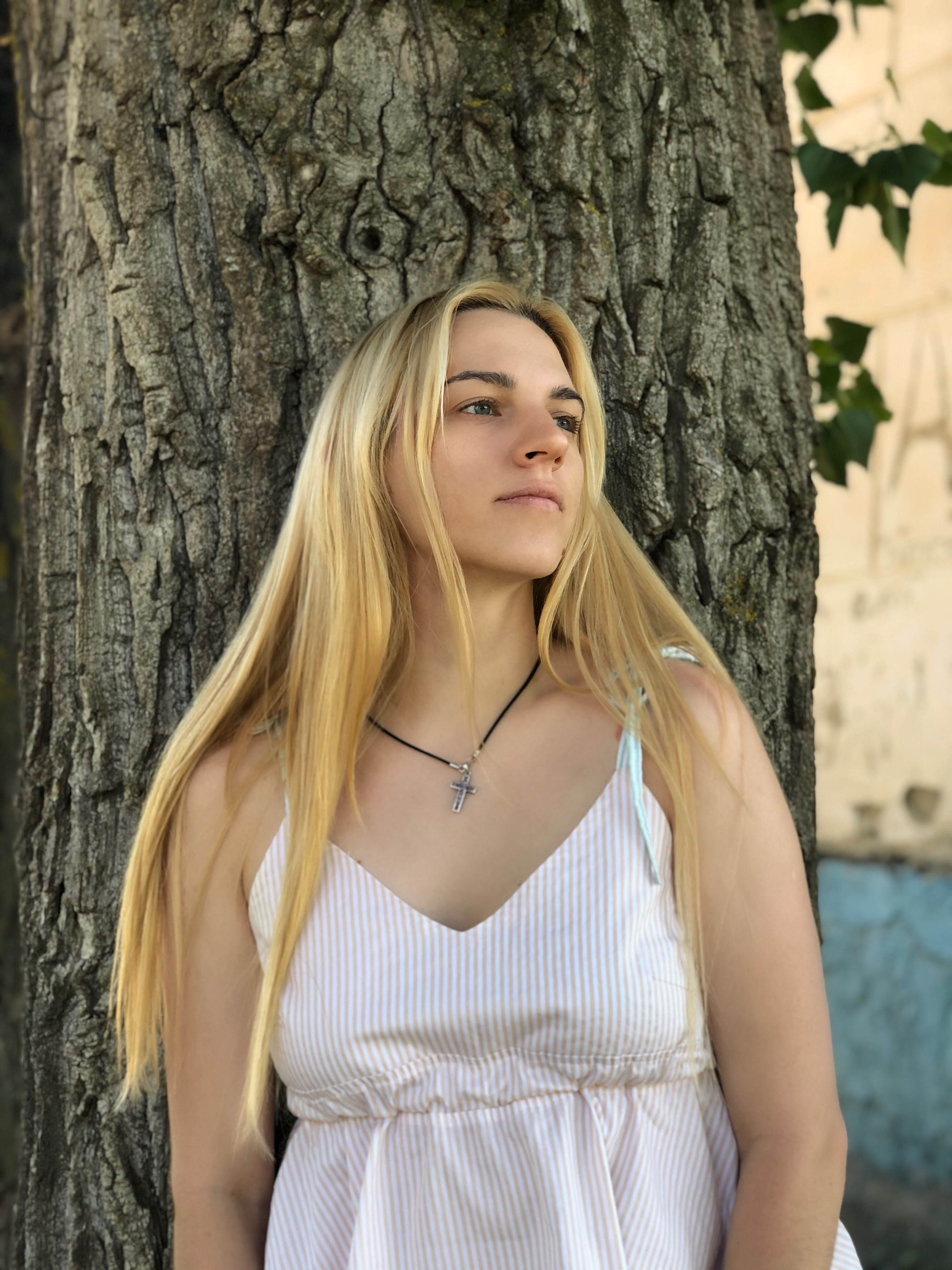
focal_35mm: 52
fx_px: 1907
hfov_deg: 28.0
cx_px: 476
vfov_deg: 36.8
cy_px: 635
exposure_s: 1/60
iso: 16
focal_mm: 6
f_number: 2.4
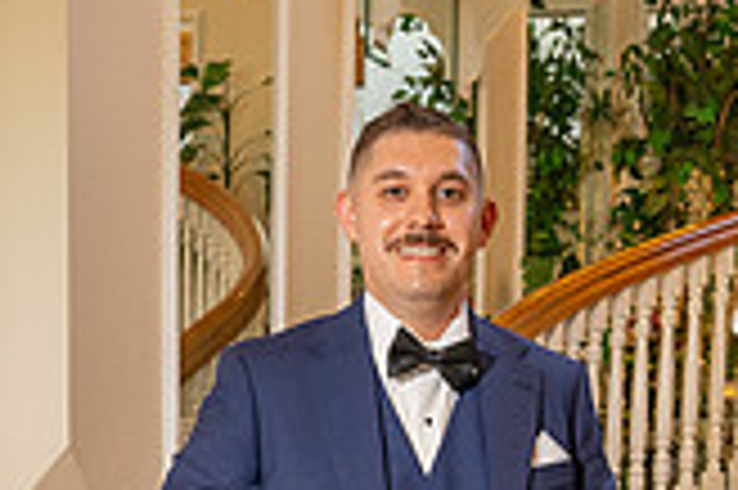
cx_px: 558
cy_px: 695
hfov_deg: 20.1
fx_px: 2068
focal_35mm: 101
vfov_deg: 12.9
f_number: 4.5
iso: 1000
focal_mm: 28.5
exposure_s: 1/125
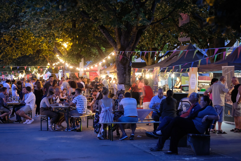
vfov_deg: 16.3
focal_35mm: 84
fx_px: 562
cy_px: 80
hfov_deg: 24.2
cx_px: 120
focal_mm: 56
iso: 3200
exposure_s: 1/40
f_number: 2
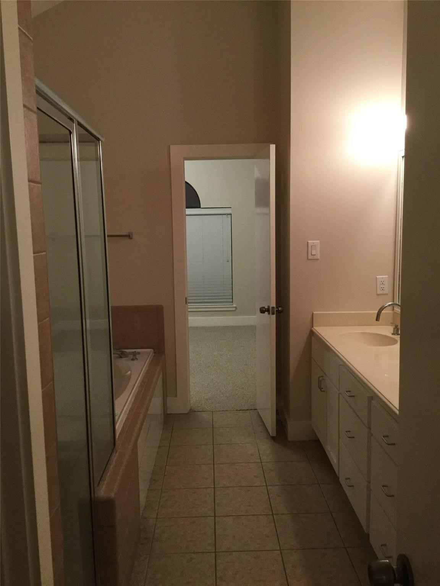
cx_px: 220
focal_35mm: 31
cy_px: 293
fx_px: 525
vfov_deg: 58.4
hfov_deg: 45.4
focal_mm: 3.3
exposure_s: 1/30
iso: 125
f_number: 2.4
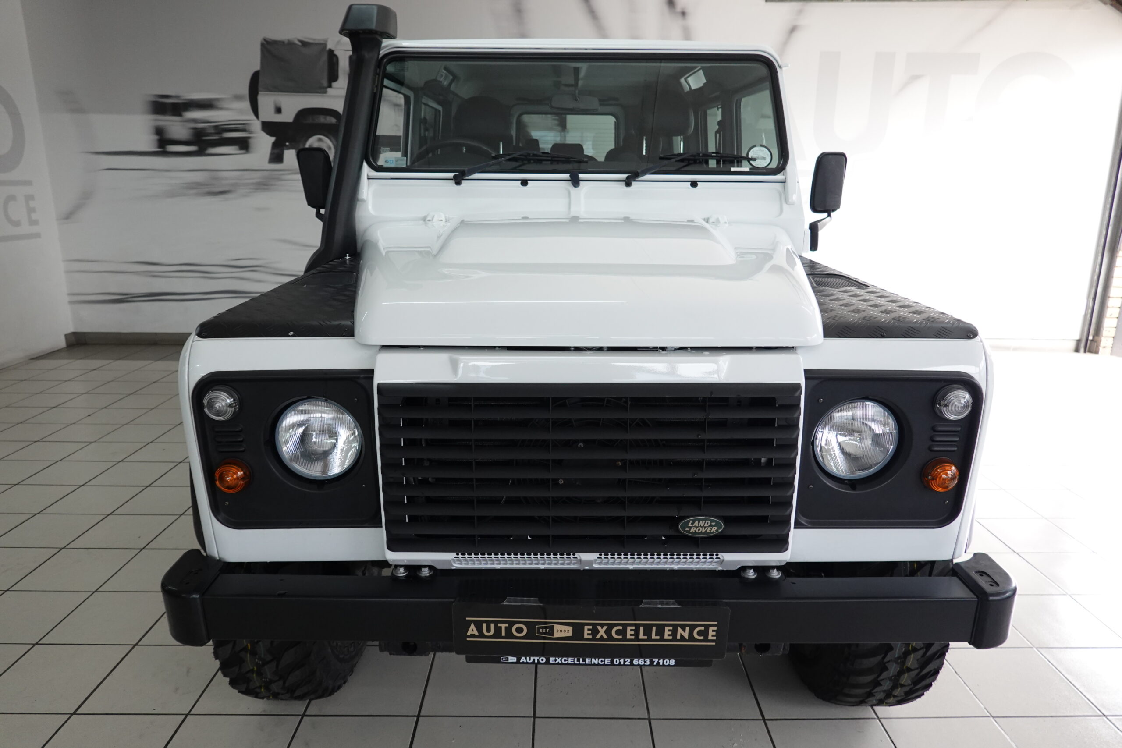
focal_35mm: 24
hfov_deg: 73.7
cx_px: 561
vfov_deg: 53.1
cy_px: 374
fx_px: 748
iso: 500
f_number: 2.8
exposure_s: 1/200
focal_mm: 9
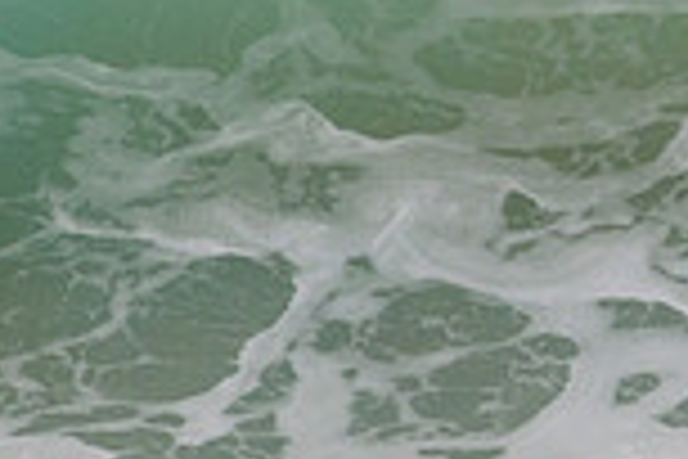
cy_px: -47
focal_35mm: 3034
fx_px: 57979
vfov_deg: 0.5
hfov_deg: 0.7
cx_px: 1178
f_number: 11
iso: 900
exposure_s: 1/2000
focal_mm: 800
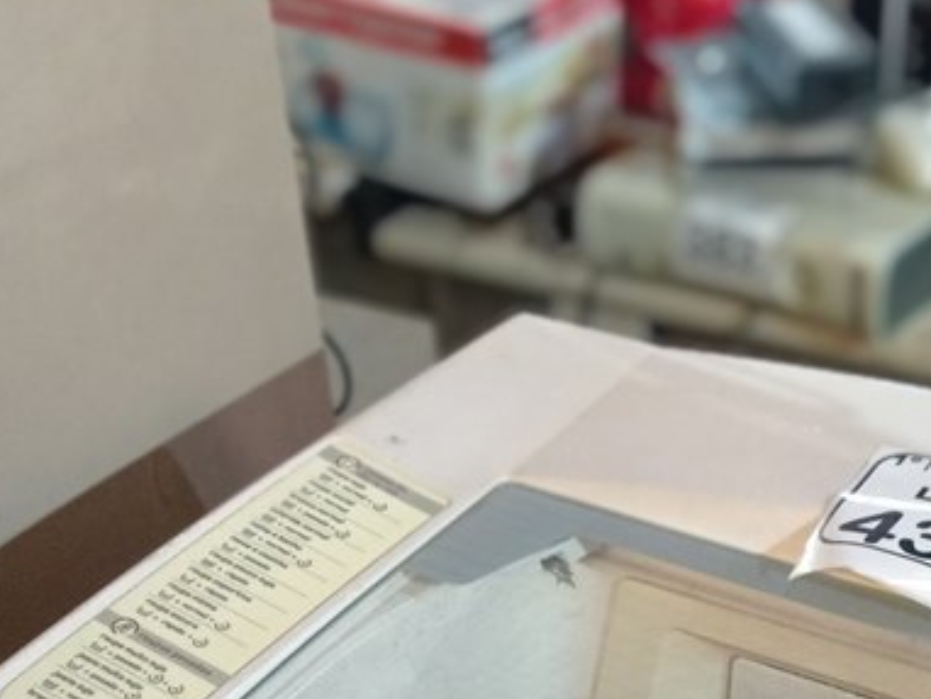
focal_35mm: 75
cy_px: 923
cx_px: 668
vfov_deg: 18.3
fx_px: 2018
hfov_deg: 25.7
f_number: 1.79
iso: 445
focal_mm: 4.7
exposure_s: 1/30
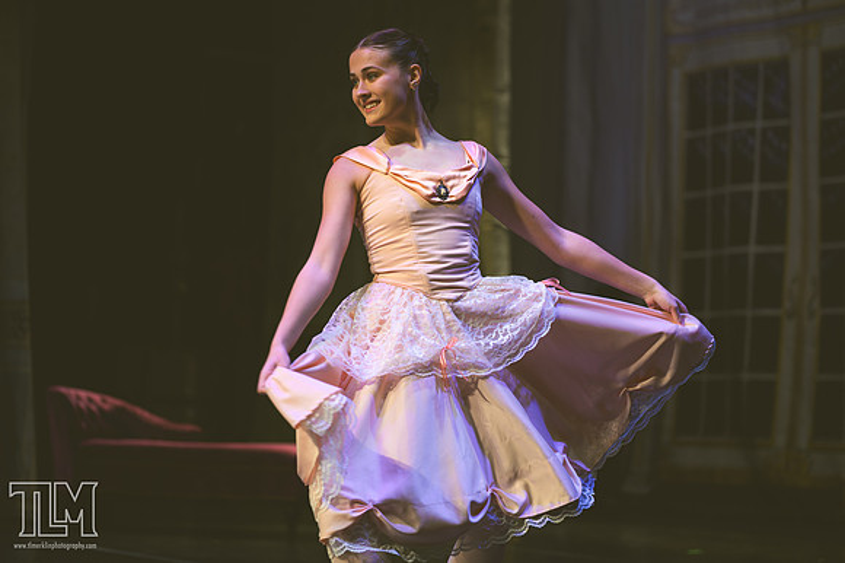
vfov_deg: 13.7
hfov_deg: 20.4
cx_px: 422
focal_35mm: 100
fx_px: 2346
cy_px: 282
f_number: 2.8
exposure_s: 1/250
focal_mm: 100
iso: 450
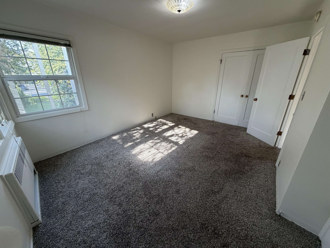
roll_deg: +0.4
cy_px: 124
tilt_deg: -20.8
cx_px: 165
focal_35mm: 14
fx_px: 133
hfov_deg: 102.1
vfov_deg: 85.7
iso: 250
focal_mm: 2.22
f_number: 2.2
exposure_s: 1/120
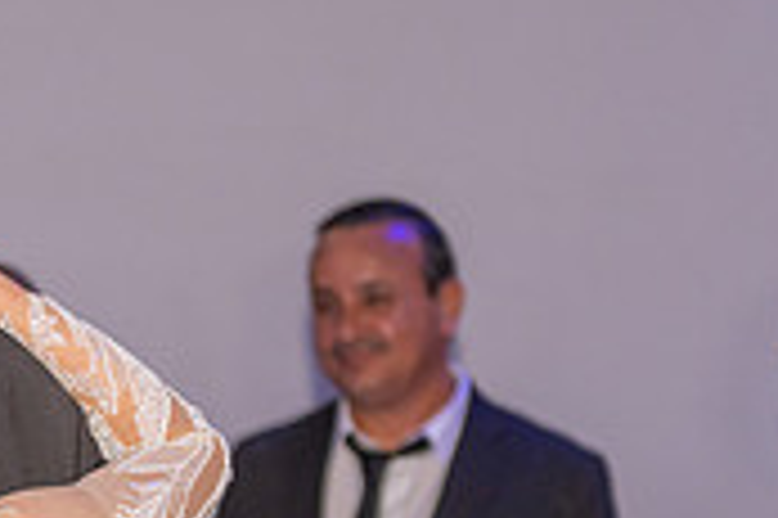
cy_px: 745
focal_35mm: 235
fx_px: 5074
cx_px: -162
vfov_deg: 5.8
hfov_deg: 8.7
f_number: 2.8
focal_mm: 70
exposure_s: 1/125
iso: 800
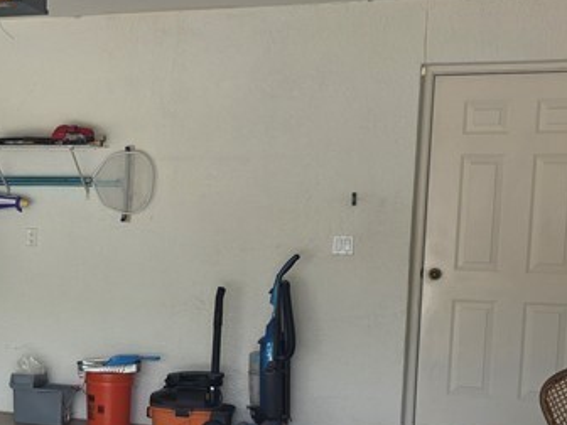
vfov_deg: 20.9
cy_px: 314
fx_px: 1147
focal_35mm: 70
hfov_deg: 25.6
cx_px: -64
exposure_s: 1/359
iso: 40
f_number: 1.7
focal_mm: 6.3
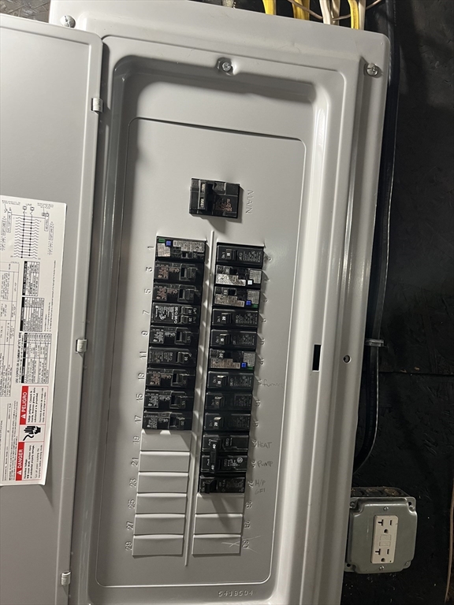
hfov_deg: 53.1
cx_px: 227
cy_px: 302
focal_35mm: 26
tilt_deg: +0.1
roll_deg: -5.1
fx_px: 455
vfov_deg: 67.3
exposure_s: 1/60
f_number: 1.6
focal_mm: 5.1
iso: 125
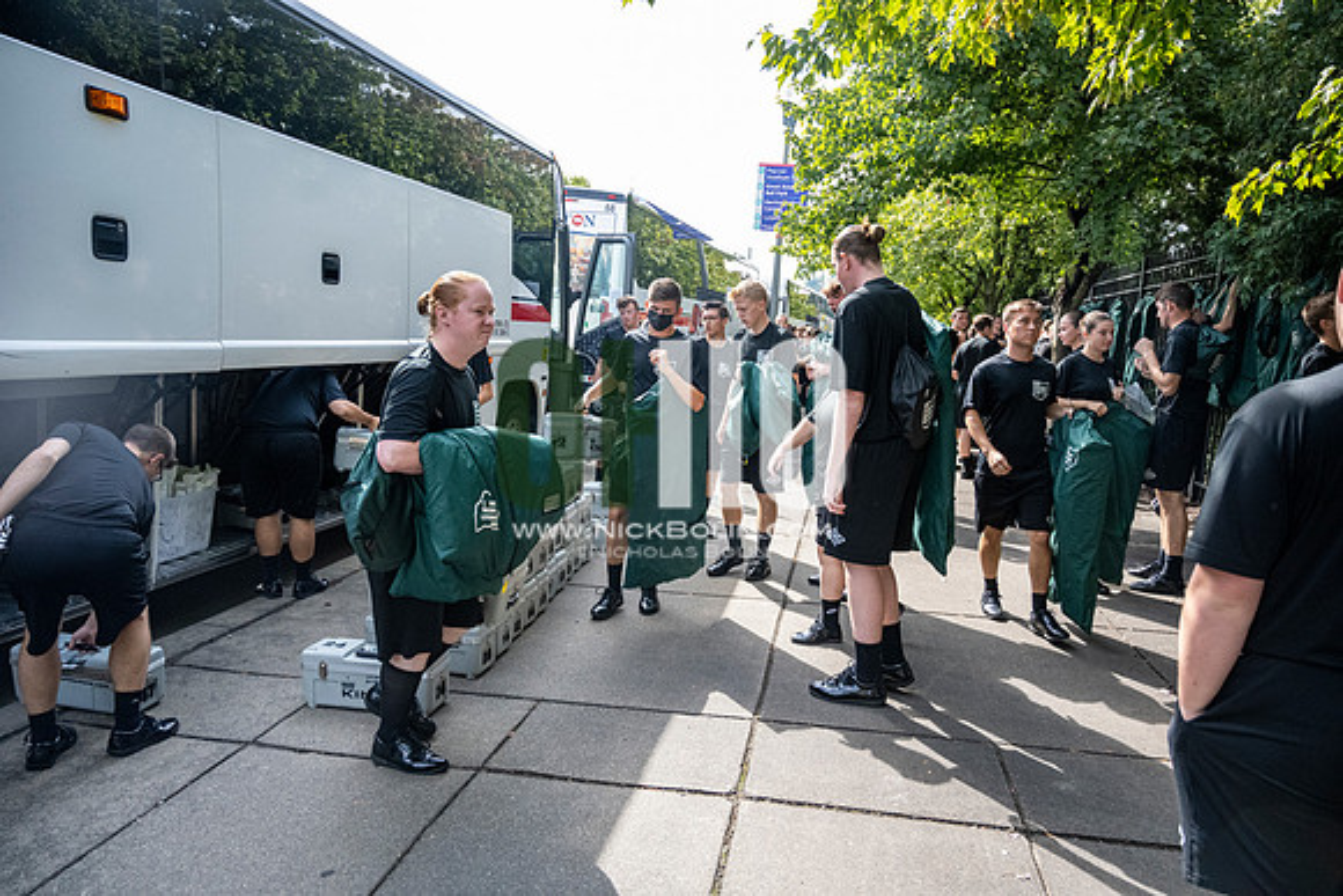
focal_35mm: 24
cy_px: 448
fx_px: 896
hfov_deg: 73.7
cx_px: 672
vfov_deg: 53.2
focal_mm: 24
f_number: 4
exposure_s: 1/3200
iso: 2500
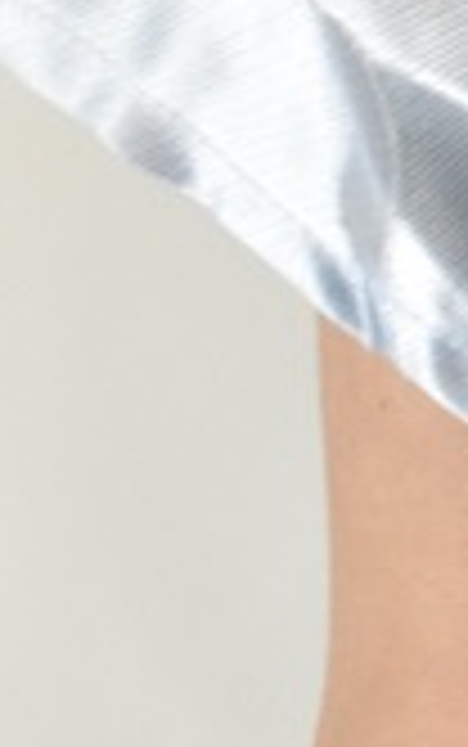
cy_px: -266
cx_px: 1480
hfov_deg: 2.7
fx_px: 9758
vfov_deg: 4.4
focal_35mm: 479
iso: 1600
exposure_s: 1/40
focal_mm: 48
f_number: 16
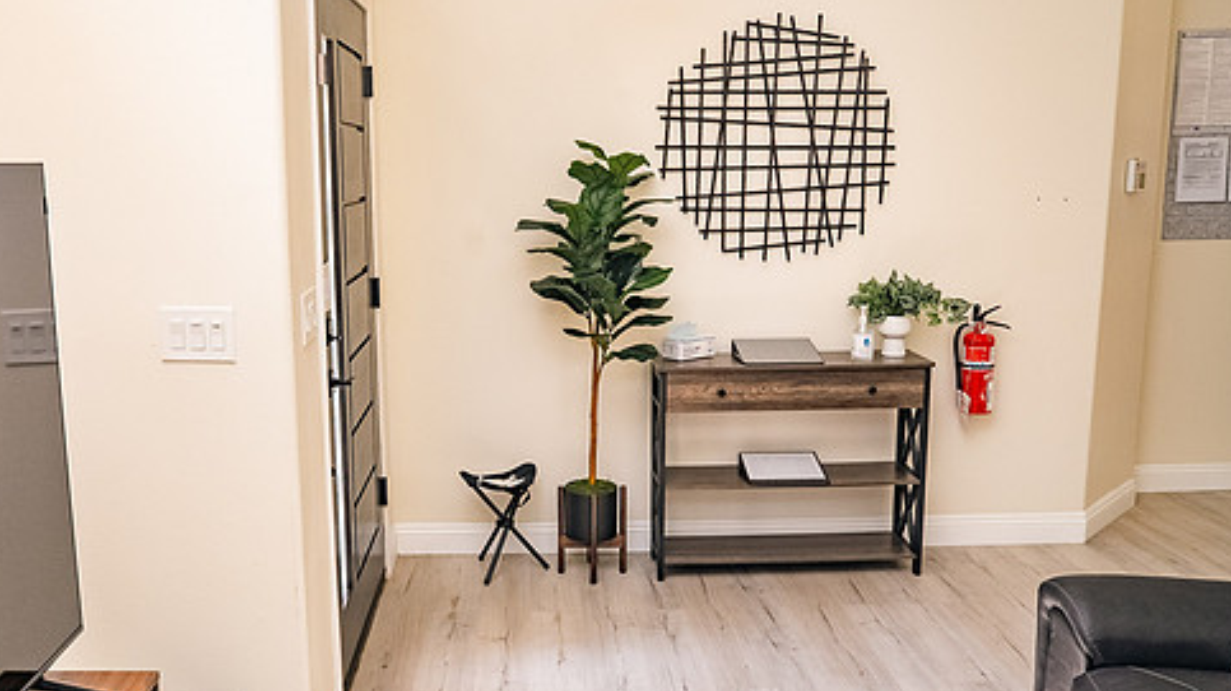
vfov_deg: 34.6
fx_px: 1109
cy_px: 366
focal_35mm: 34
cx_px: 517
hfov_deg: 57.8
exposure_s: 1/100
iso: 800
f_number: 5.6
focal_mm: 27
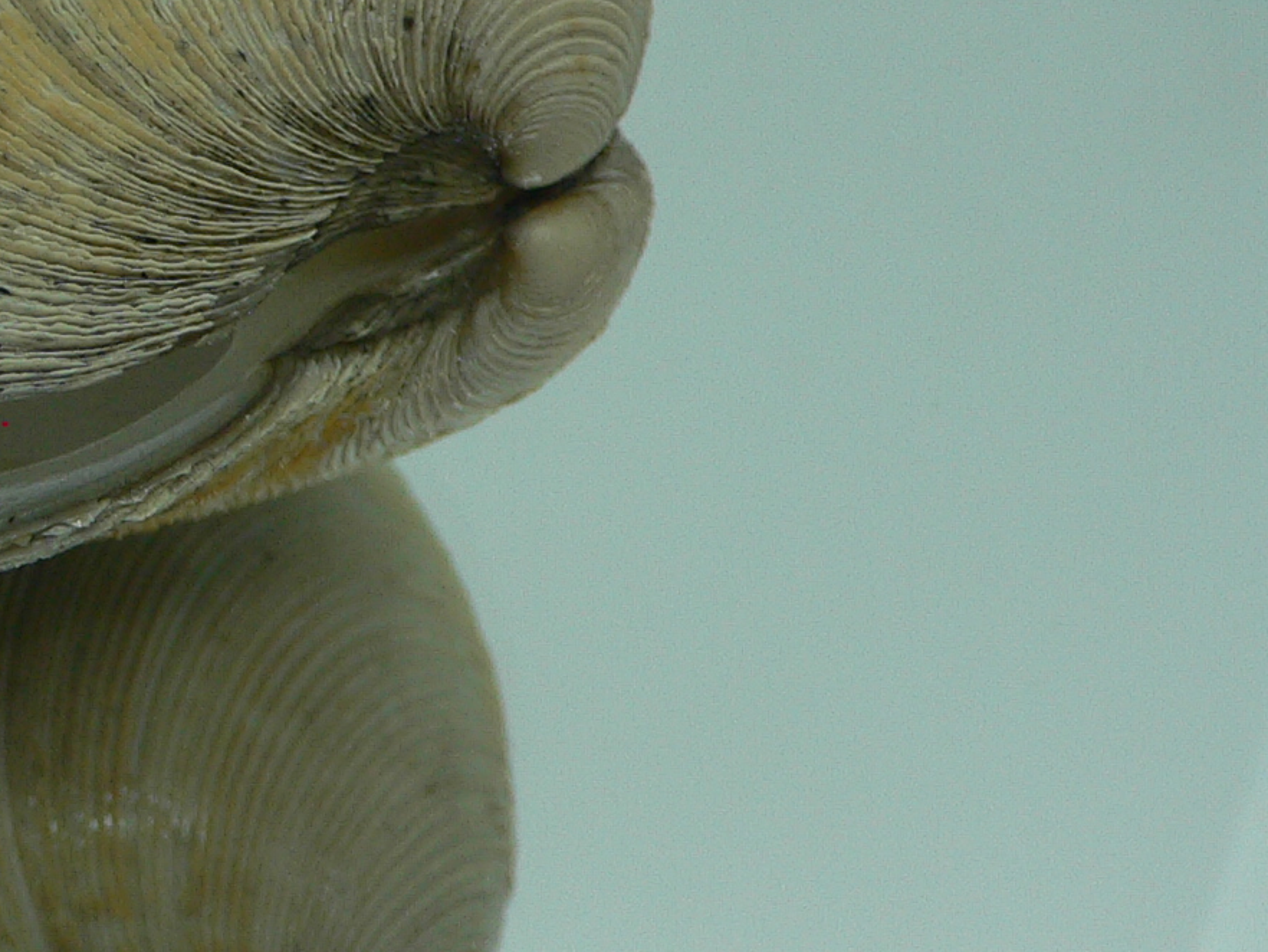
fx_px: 2931
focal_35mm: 80
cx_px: -157
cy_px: 210
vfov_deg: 18.3
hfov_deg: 22.9
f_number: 2.8
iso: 80
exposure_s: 1/60
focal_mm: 4.6
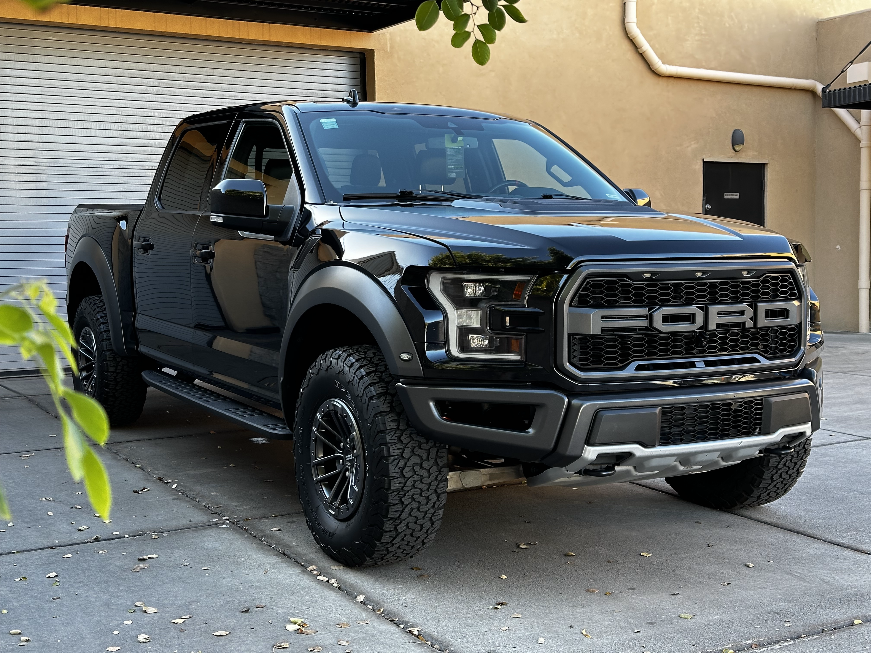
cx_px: 436
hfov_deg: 39.7
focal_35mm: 48
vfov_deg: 30.3
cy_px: 326
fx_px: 1208
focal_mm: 6.86
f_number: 1.78
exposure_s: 1/121
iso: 50
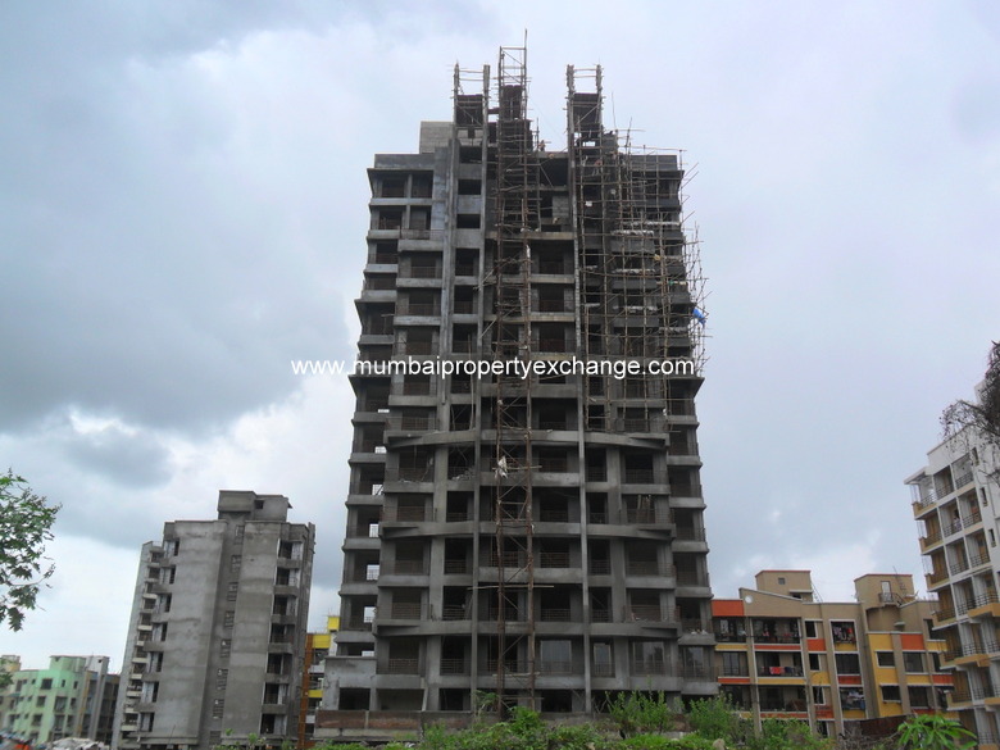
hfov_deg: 56.8
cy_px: 375
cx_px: 500
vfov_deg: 44.2
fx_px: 924
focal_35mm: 32
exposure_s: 1/750
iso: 100
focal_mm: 5.7
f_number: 3.7
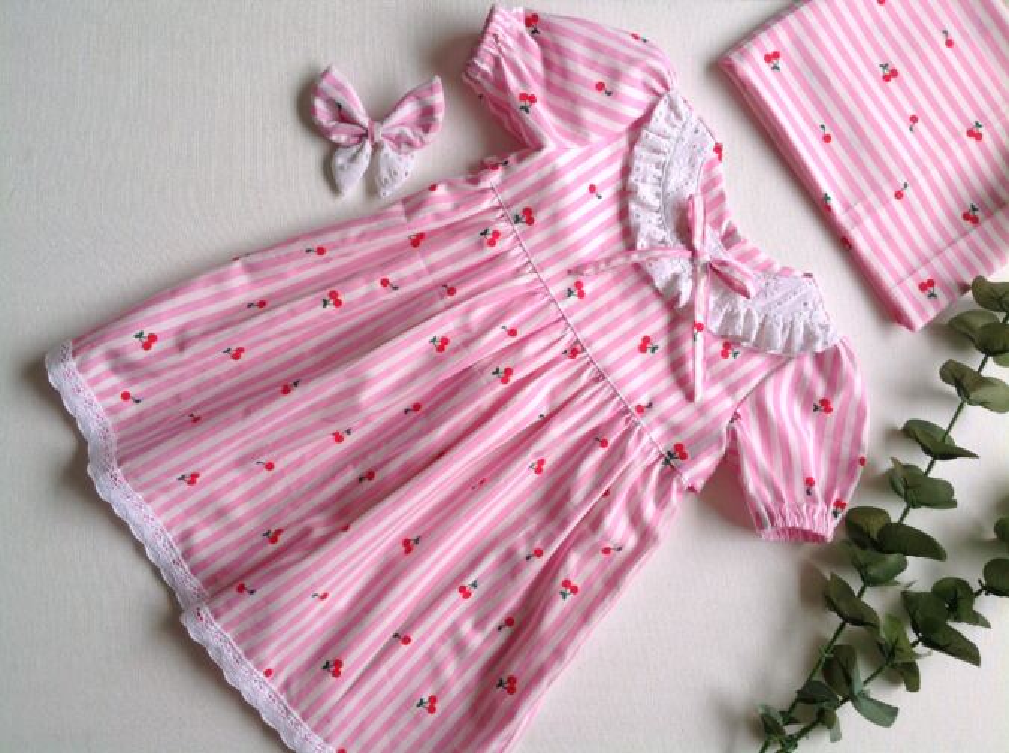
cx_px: 504
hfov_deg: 52.7
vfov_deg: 40.6
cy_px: 376
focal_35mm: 35
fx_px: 1019
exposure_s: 1/60
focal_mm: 4.28
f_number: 2.4
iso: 50
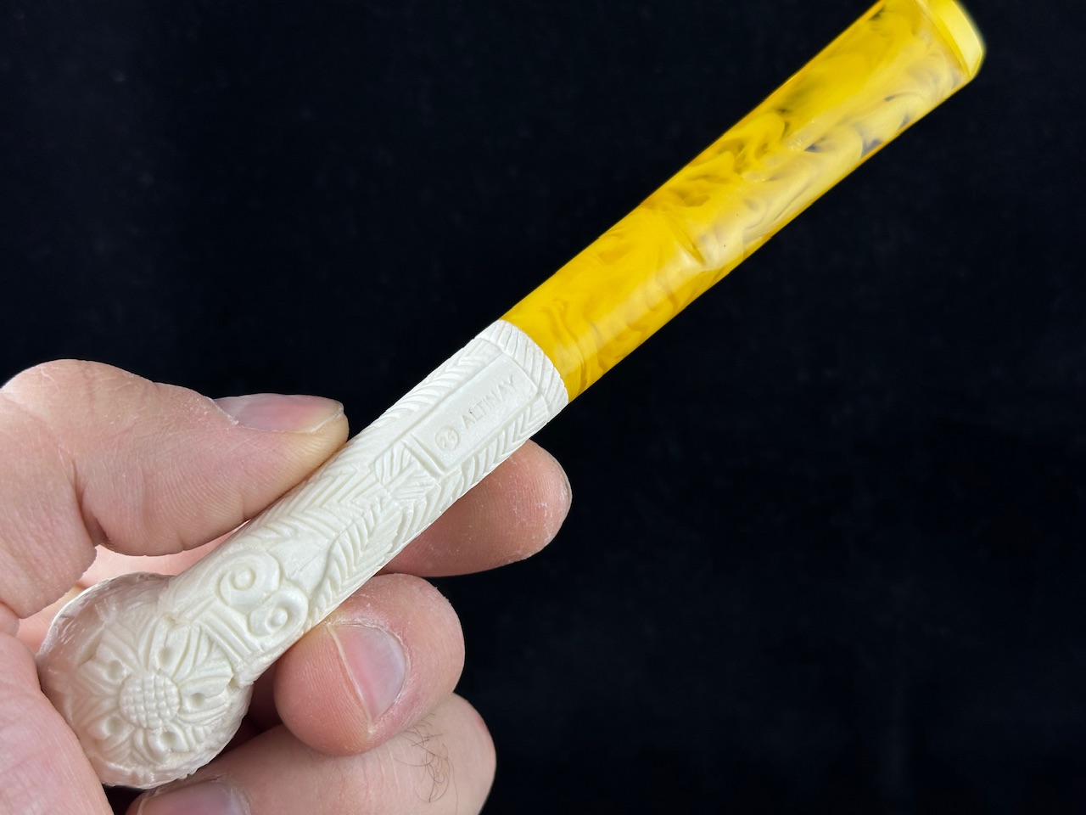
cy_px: 408
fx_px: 1506
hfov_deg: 39.7
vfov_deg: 30.3
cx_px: 543
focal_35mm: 48
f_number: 1.78
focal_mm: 6.86
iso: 64
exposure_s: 1/345
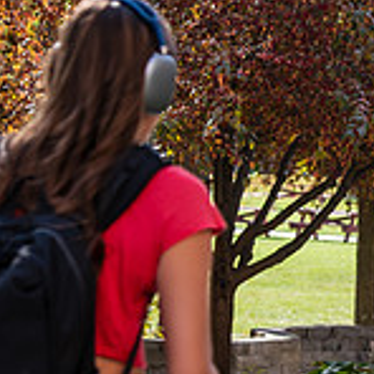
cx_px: 687
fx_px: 4083
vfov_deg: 5.2
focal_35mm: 334
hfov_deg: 5.2
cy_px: 264
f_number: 7.1
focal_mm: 100
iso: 400
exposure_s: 1/250
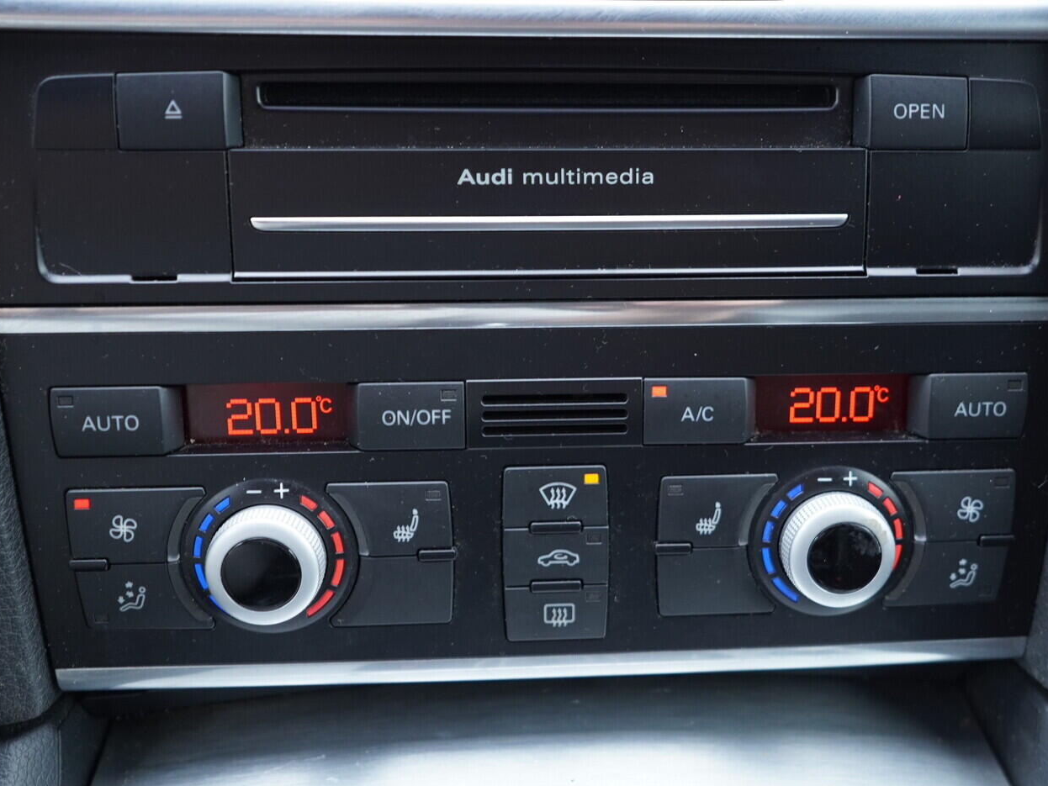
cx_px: 593
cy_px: 390
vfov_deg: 36.0
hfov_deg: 46.7
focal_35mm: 40
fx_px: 1211
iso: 640
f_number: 2.8
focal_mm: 24
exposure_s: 1/40
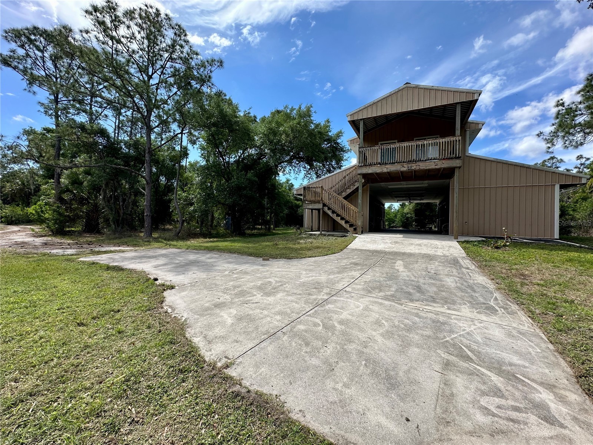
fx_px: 240
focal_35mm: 14
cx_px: 296
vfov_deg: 85.7
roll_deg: -1.5
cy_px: 222
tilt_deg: +0.7
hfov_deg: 102.1
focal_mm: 2.22
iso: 50
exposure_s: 1/1247
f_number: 2.2
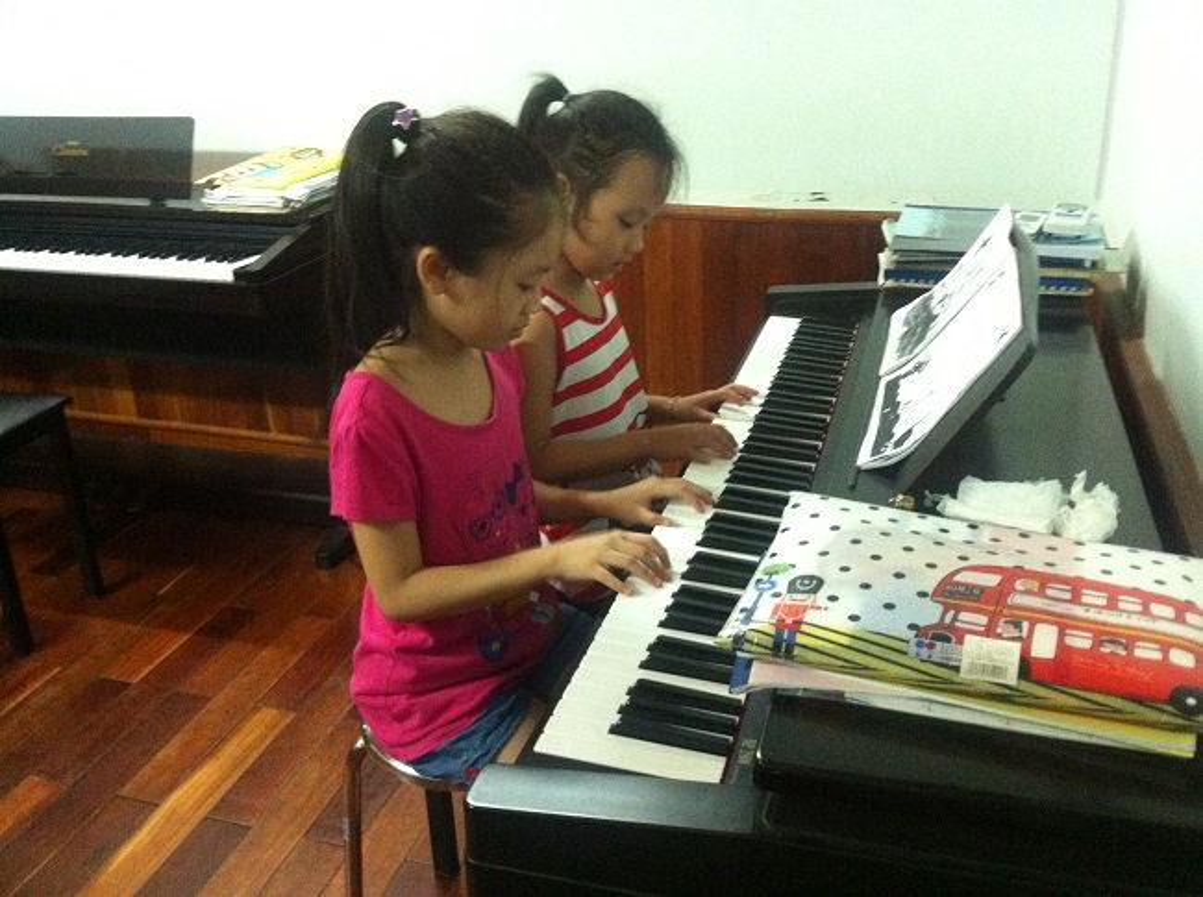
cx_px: 602
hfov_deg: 52.7
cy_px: 448
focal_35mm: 35
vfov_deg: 40.6
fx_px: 1214
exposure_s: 1/15
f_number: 2.8
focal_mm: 3.85
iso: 640
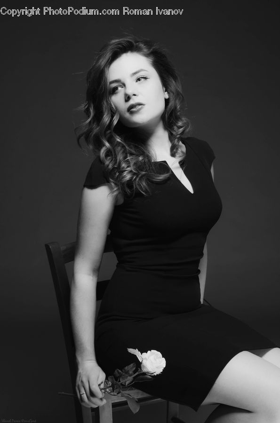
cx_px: 140
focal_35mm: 93
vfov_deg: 22.0
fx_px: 1091
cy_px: 212
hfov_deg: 14.6
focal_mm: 62
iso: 100
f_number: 20
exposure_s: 1/200
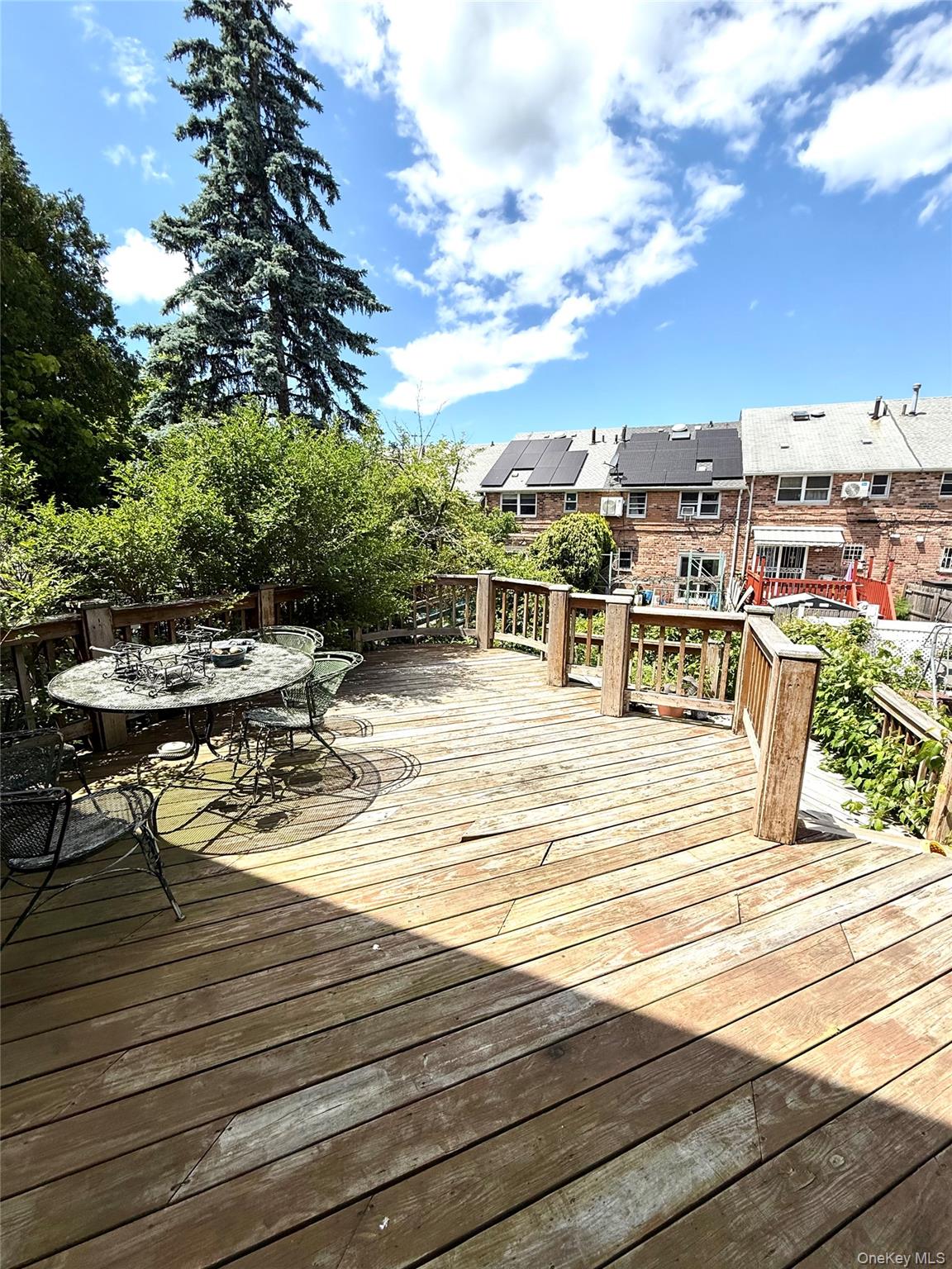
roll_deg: -0.8
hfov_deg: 85.7
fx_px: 513
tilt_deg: -10.5
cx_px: 476
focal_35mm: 14
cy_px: 634
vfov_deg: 102.1
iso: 50
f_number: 2.2
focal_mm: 2.22
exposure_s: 1/1901
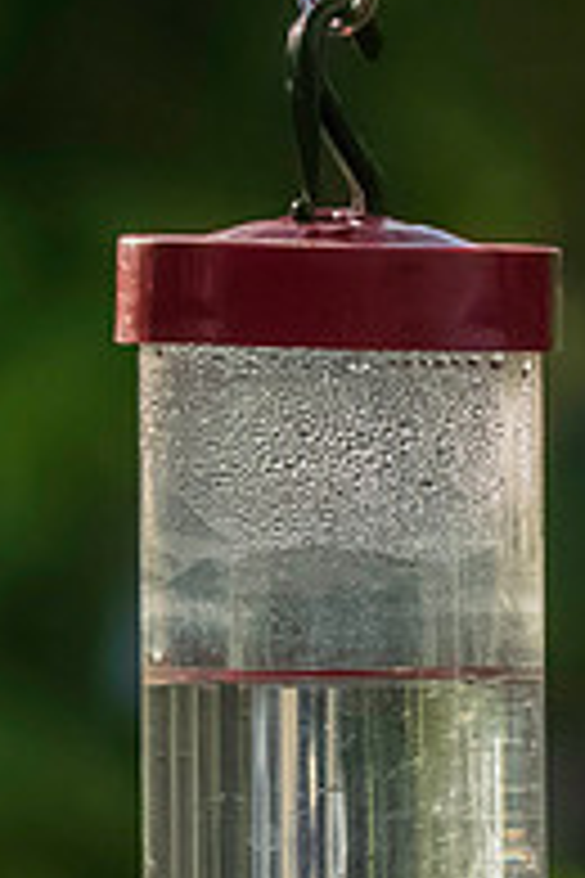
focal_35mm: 2484
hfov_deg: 0.6
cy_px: 641
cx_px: 407
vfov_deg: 0.8
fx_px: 60543
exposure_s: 1/2500
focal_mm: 350
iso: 7200
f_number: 13
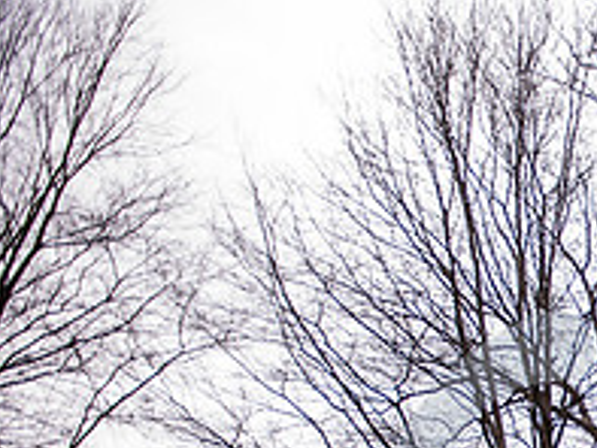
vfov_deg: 19.9
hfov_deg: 23.7
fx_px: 1173
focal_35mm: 68
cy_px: 580
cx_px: 855
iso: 250
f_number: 2.8
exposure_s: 1/200
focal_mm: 24
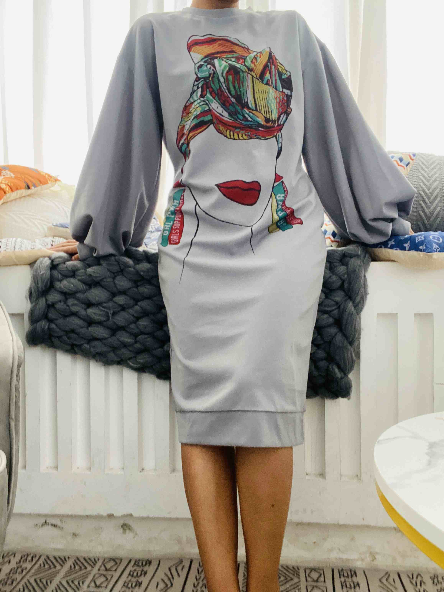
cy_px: 296
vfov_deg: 60.0
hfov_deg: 46.8
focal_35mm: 30
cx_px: 222
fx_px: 513
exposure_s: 1/57
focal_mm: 2.71
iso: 400
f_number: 2.2
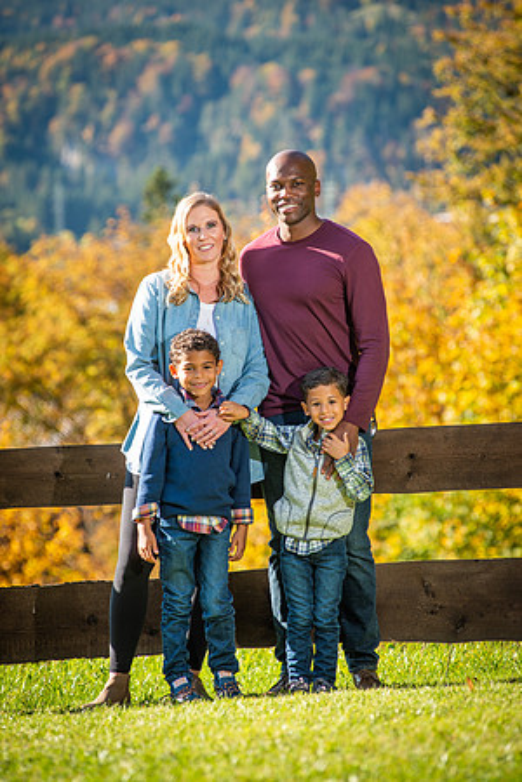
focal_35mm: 185
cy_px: 391
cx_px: 261
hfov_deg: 7.4
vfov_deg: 11.1
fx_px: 4023
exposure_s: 1/250
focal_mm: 185
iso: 100
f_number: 5
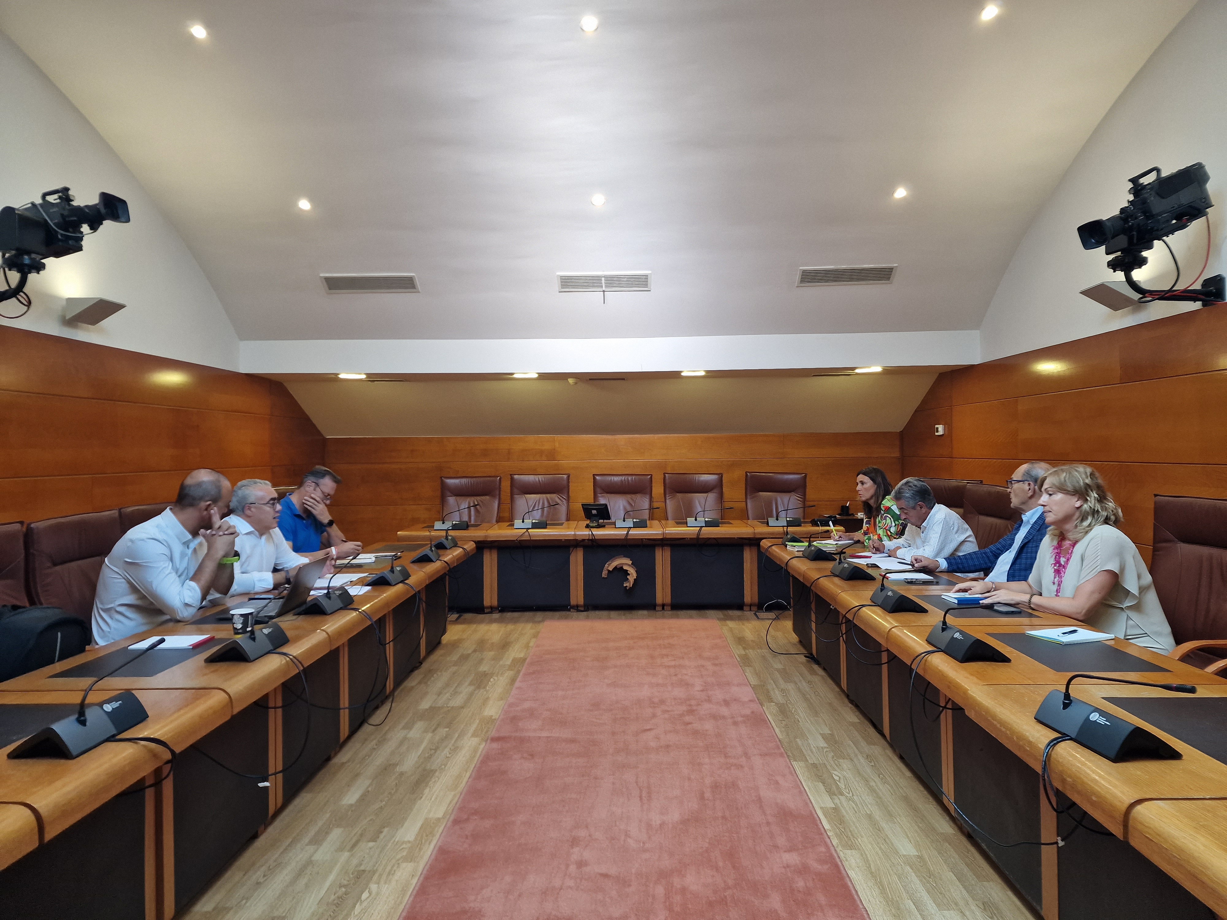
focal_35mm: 23
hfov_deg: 73.9
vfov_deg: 58.9
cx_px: 614
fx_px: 815
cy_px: 460
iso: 160
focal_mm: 6.4
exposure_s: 1/100
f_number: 1.8
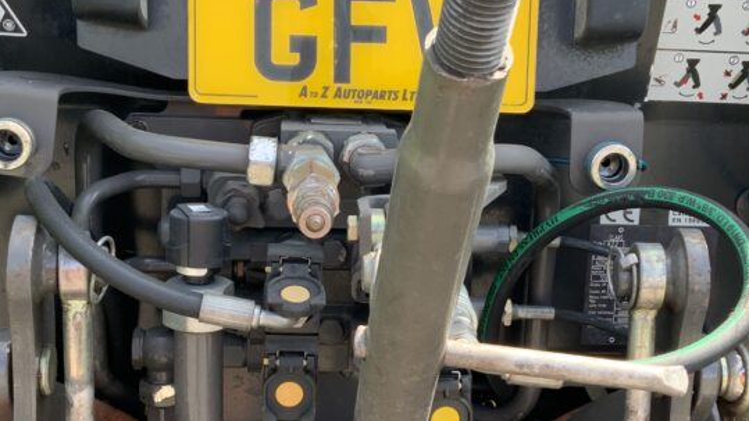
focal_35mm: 60
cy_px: 261
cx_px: 411
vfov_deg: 20.0
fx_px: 1191
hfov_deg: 34.9
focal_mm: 3
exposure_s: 1/134
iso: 16
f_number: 1.8
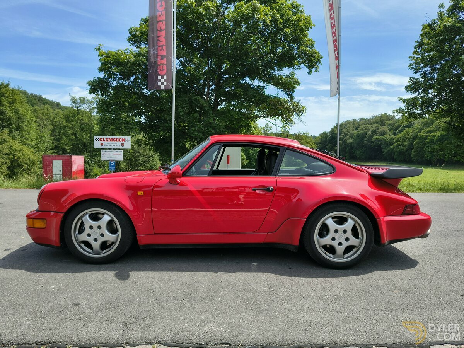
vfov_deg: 56.8
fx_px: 322
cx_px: 232
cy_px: 174
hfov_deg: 71.6
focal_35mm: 24
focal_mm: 5.56
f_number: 1.8
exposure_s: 1/1656
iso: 102
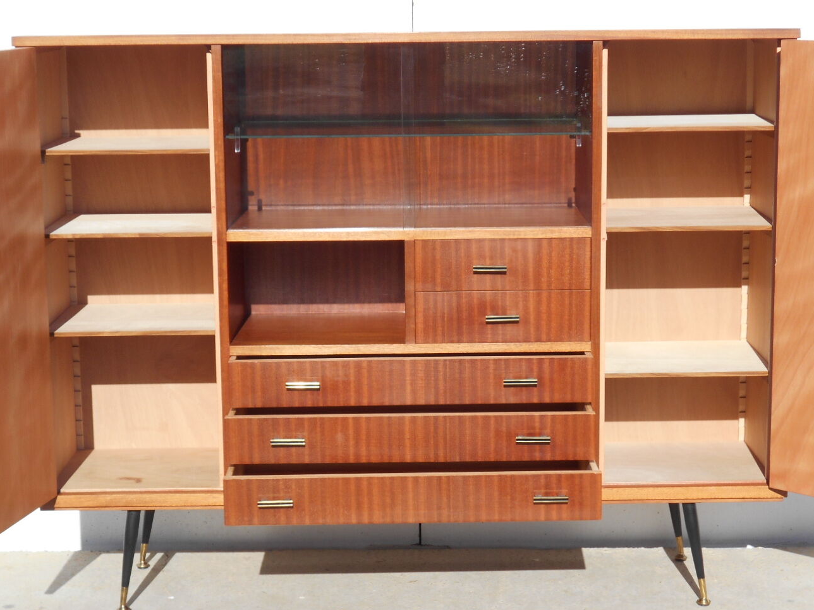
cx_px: 444
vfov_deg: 18.0
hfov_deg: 23.8
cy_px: 364
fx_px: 1928
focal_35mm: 82
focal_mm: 11.6
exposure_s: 1/400
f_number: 5.3
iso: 80
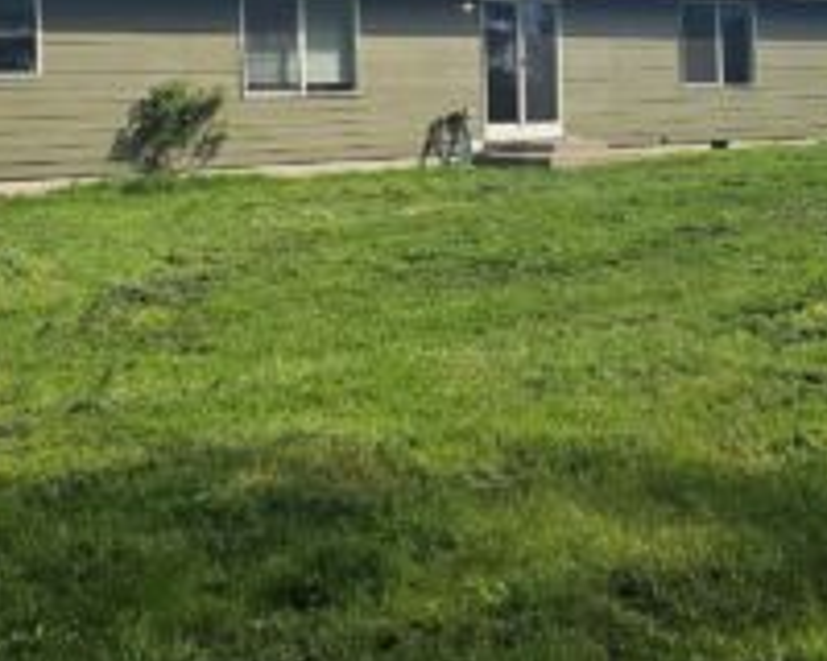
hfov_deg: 41.1
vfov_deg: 31.9
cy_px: 74
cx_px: 376
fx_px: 1101
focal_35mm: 45
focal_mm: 6.3
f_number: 1.7
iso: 20
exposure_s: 1/1199
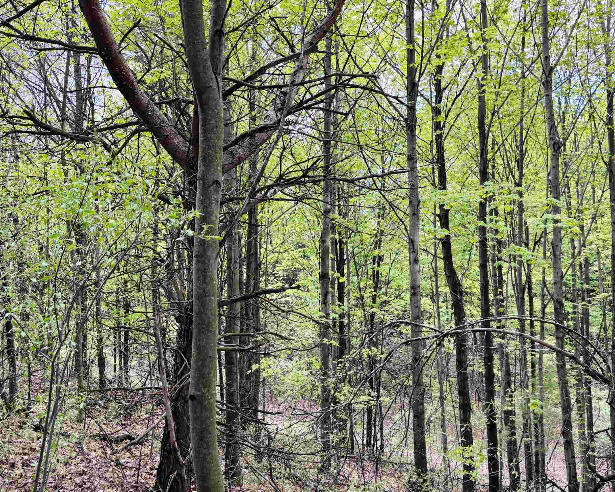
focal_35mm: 32
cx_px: 234
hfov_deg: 55.1
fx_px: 582
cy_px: 238
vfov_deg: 45.8
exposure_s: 1/121
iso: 32
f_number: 1.6
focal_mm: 5.96
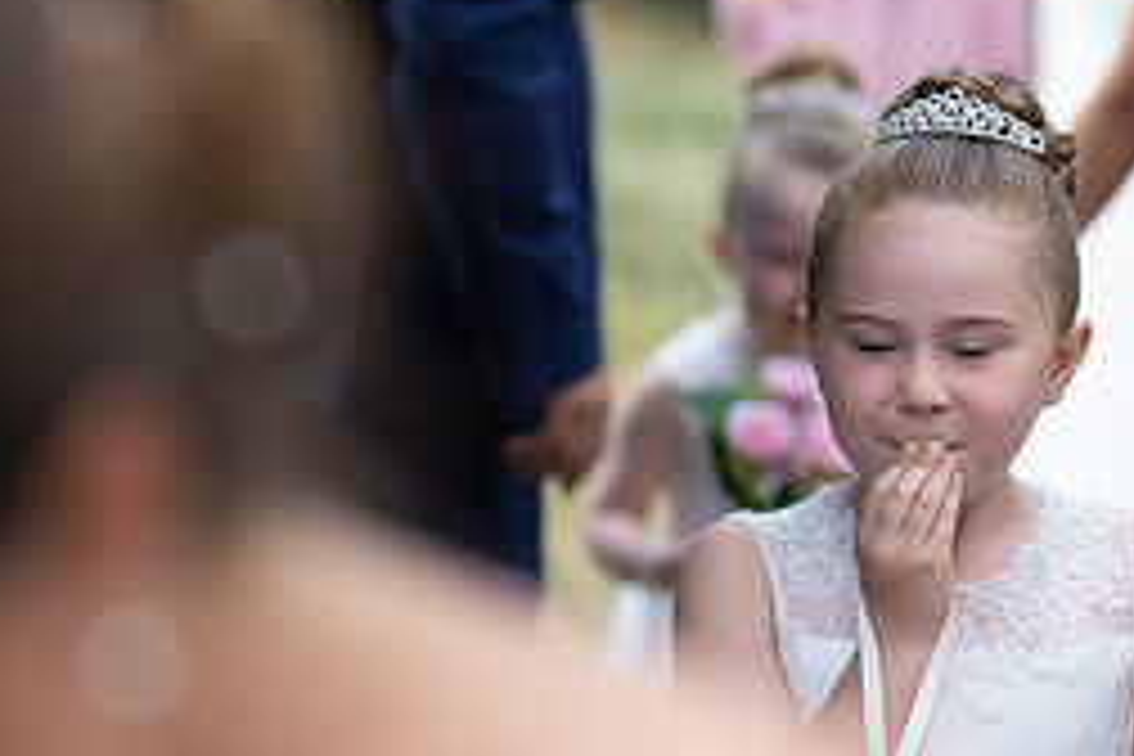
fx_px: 7181
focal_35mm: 228
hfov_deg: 8.9
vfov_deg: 6.0
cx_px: 1446
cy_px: 225
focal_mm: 85
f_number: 2
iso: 100
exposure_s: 1/1600
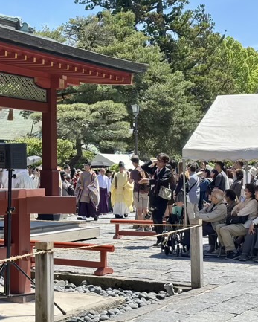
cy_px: 158
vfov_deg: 23.3
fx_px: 782
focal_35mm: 82
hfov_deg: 18.4
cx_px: 17
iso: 32
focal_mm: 5.96
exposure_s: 1/1092
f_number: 1.6
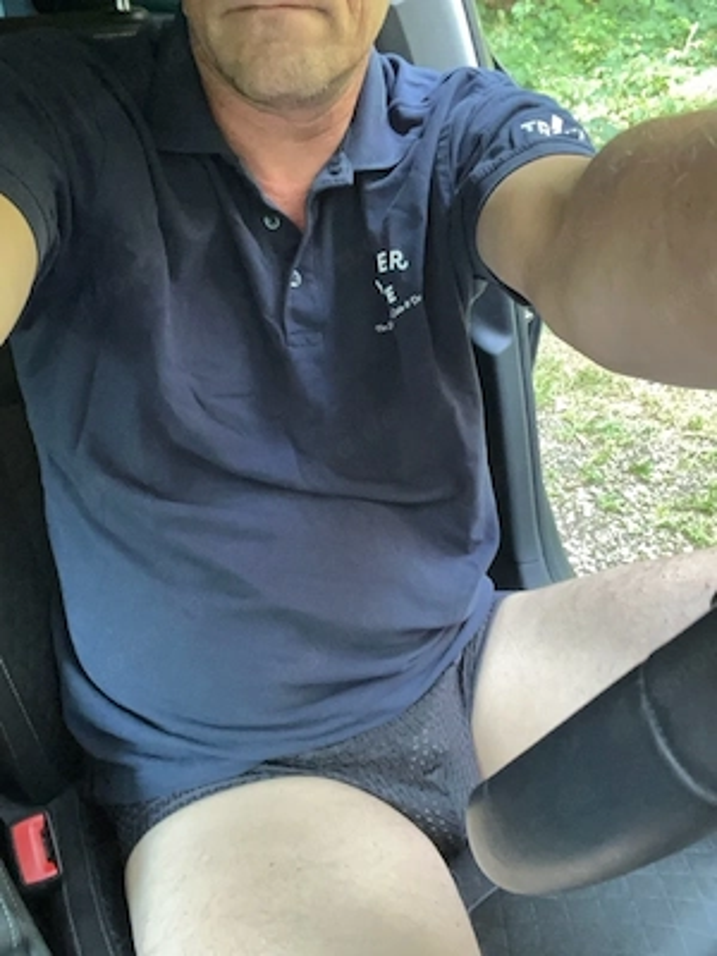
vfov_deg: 60.0
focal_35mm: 30
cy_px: 478
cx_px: 358
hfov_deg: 46.8
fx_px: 829
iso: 320
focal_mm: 2.71
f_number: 2.2
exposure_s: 1/52
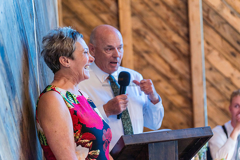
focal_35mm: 89
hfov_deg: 22.9
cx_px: 120
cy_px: 80
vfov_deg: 15.4
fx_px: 593
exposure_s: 1/400
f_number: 2.8
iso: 1000
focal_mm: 89
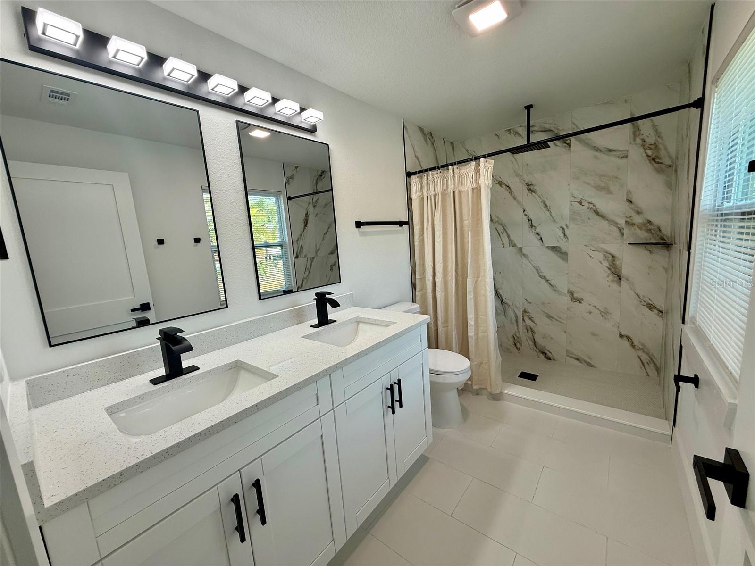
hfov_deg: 102.1
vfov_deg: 85.7
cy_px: 283
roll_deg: +3.9
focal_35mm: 14
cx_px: 378
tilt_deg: -7.8
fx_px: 305
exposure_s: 1/120
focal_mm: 2.22
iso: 64
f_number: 2.2
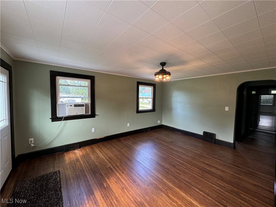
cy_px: 104
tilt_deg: -4.1
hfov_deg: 102.1
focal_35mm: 14
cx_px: 138
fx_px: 112
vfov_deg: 85.7
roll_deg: -1.3
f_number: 2.2
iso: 200
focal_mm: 2.22
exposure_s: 1/120
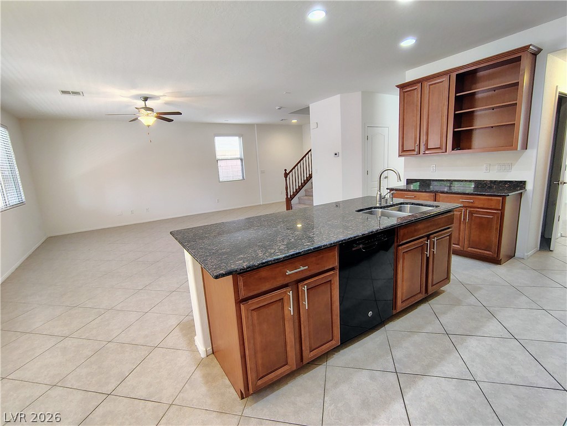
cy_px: 213
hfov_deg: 94.5
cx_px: 284
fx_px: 262
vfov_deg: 78.1
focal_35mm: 16
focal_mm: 2.13
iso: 376
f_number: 2.2
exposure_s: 1/30
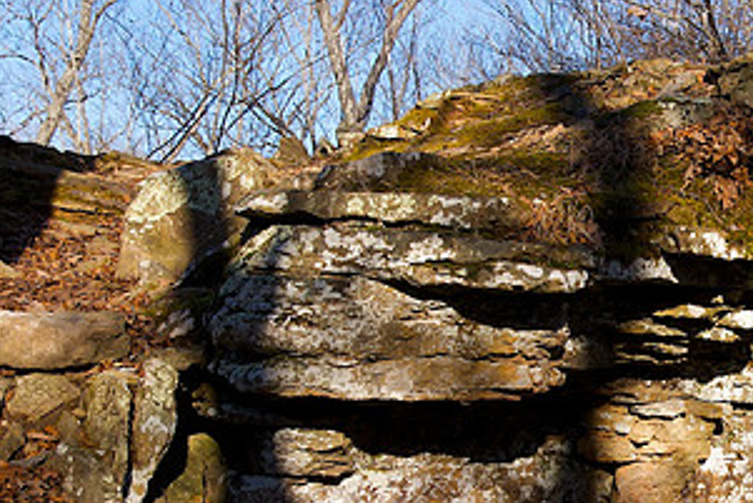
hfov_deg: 24.1
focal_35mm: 81
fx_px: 1695
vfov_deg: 16.8
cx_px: 718
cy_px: 388
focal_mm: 28
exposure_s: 1/500
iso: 200
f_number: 5.6
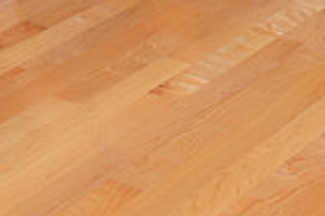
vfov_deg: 7.7
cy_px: -299
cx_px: 210
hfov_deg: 12.4
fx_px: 1498
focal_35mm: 166
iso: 500
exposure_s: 1/320
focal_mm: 52
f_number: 7.1
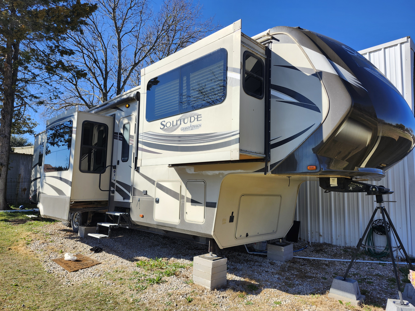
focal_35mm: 23
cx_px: 208
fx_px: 276
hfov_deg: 73.9
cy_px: 156
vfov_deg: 58.9
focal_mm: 5.54
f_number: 1.8
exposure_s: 1/1154
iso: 25
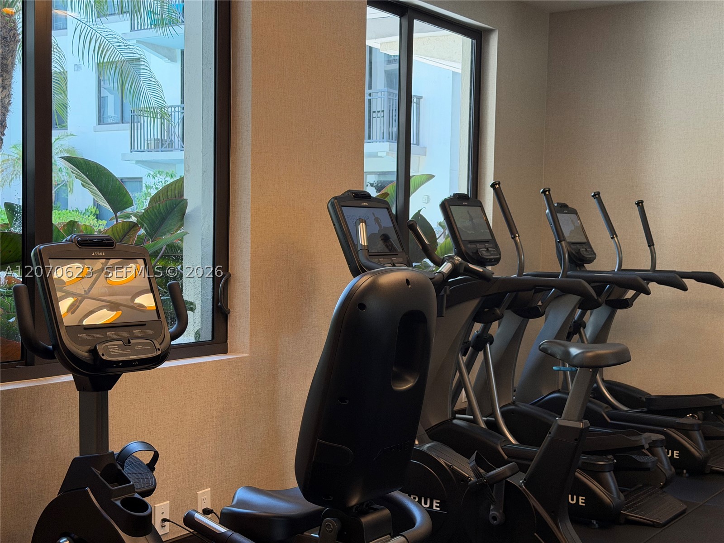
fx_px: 1004
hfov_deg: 39.7
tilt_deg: -2.4
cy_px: 272
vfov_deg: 30.3
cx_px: 362
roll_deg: -1.2
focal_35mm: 48
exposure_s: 1/120
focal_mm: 6.76
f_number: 1.78
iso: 250
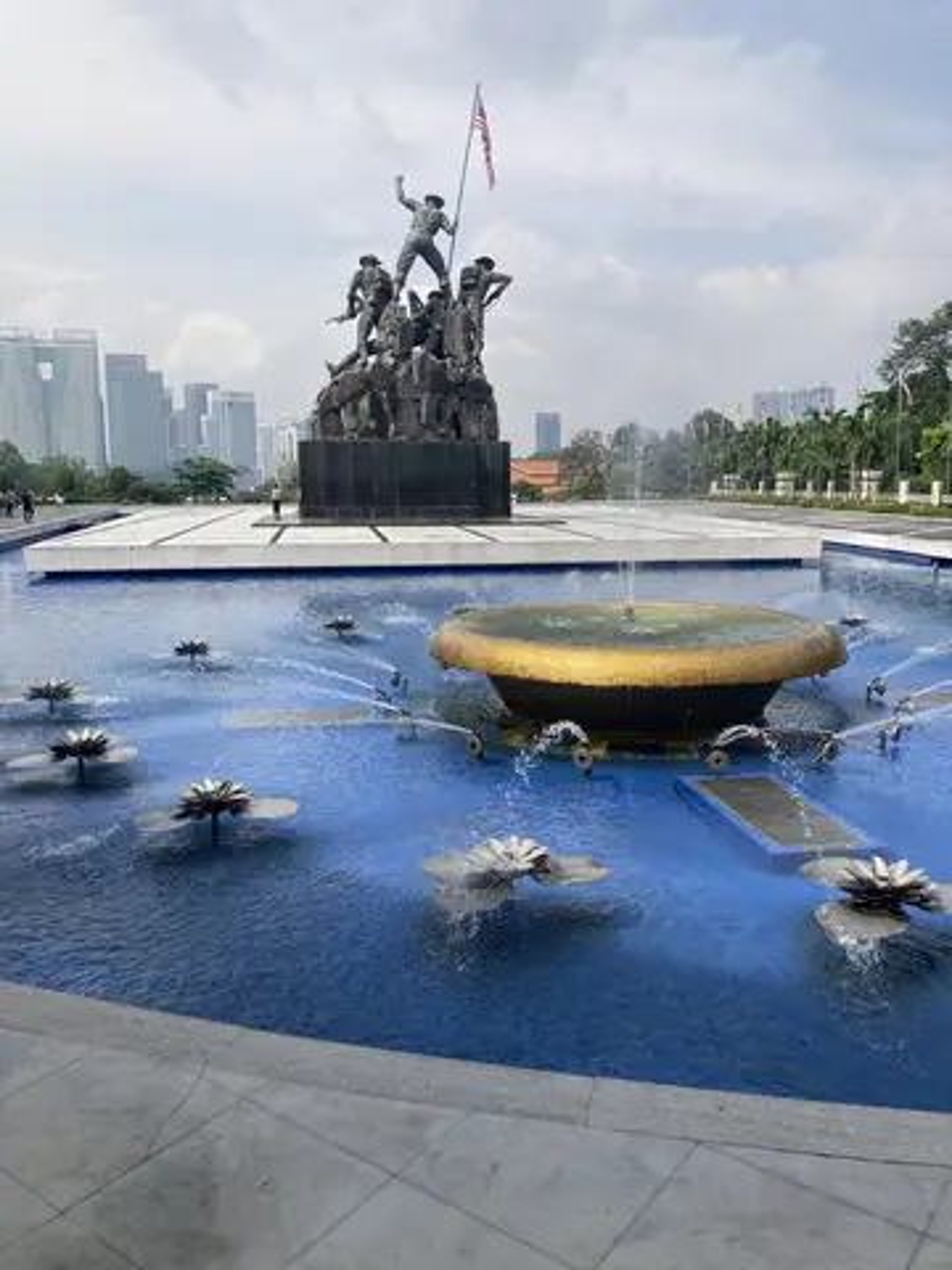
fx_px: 1027
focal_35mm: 28
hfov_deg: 49.7
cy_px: 635
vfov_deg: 63.4
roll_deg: -0.5
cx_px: 476
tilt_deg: -7.0
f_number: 1.8
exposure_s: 1/2288
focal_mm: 3.99
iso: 20
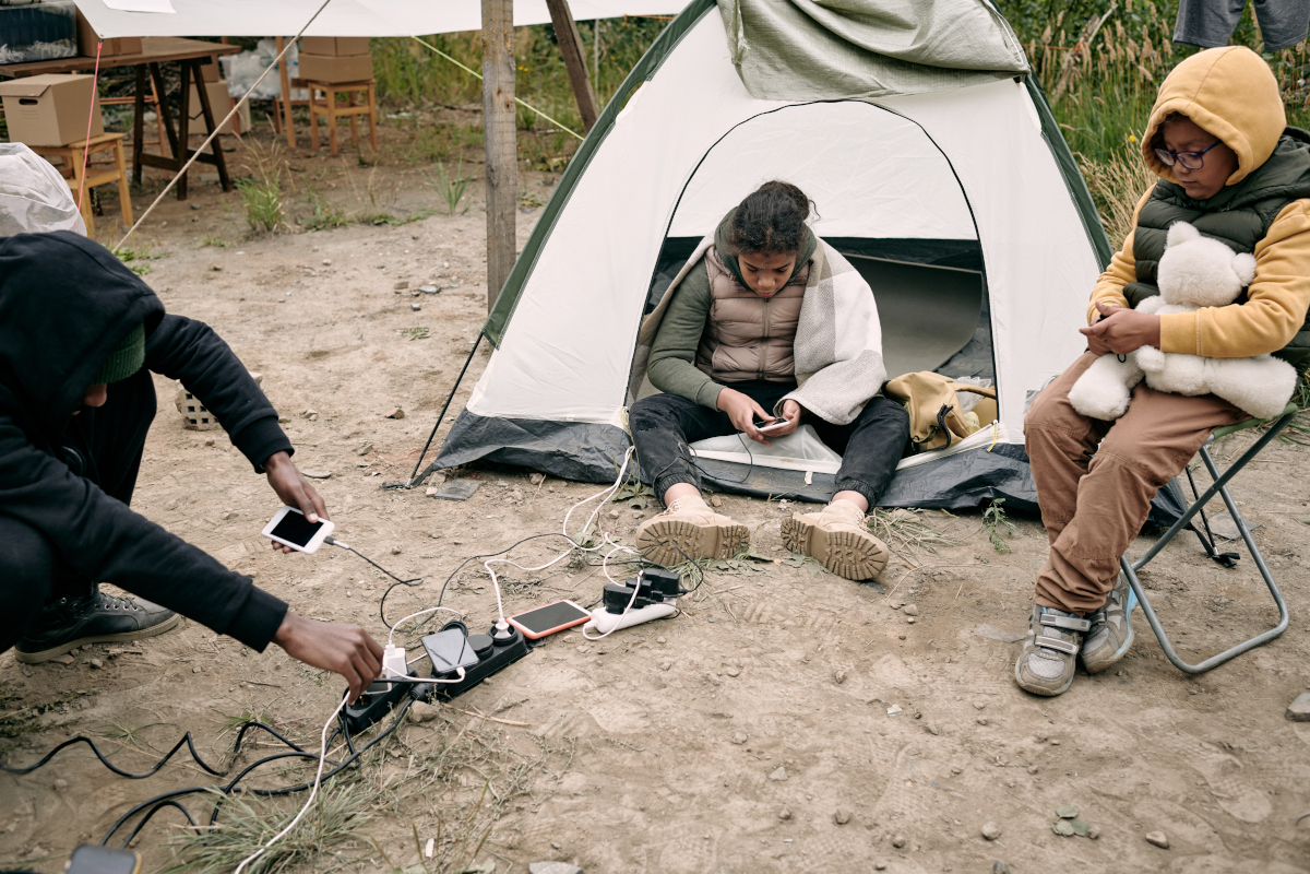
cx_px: 655
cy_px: 437
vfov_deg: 37.9
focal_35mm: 35
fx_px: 1274
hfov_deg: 54.4
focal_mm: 35
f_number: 4
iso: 320
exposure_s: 1/640
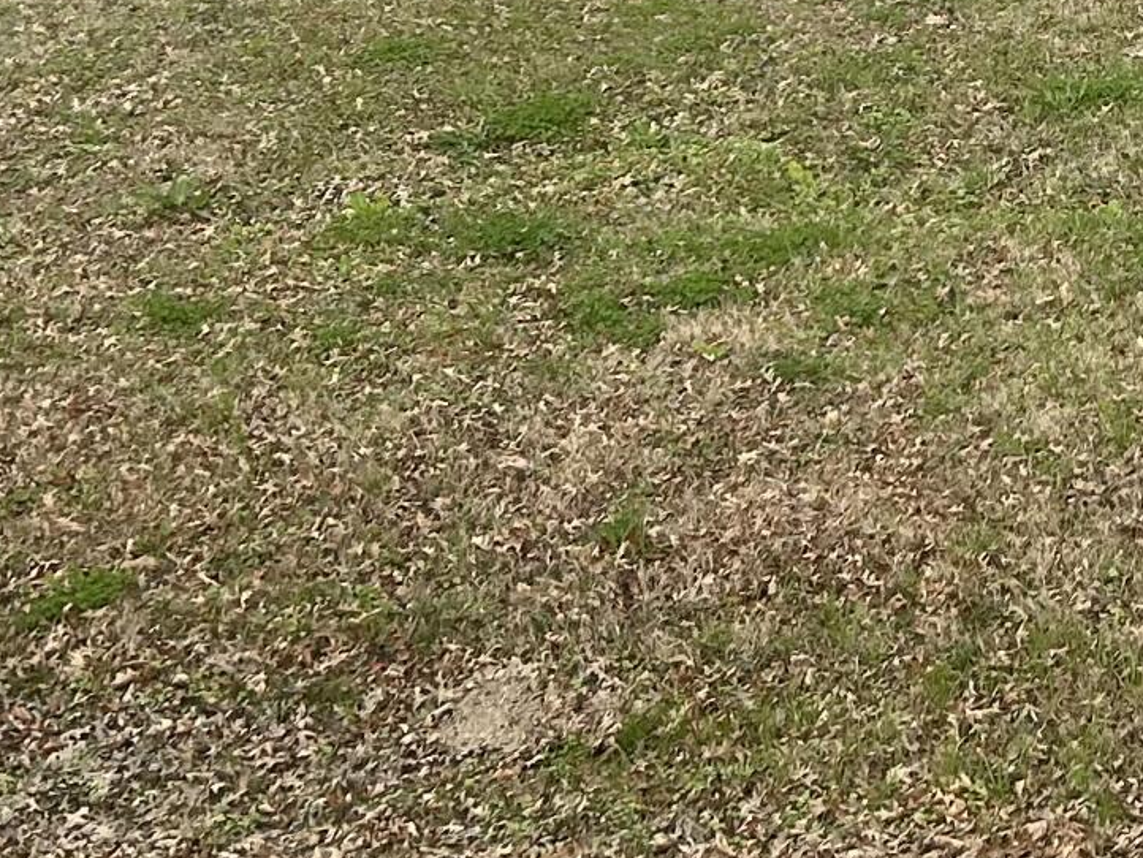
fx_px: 3567
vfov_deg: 13.3
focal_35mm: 108
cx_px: 1194
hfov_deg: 17.7
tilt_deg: -8.7
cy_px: -242
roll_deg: +2.5
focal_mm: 5.7
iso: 50
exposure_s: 1/3165
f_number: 1.5
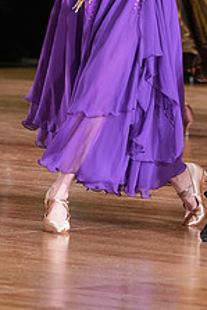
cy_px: -51
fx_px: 4030
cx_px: 229
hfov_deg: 2.9
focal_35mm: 468
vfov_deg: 4.4
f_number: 5
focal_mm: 180
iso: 2500
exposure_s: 1/200
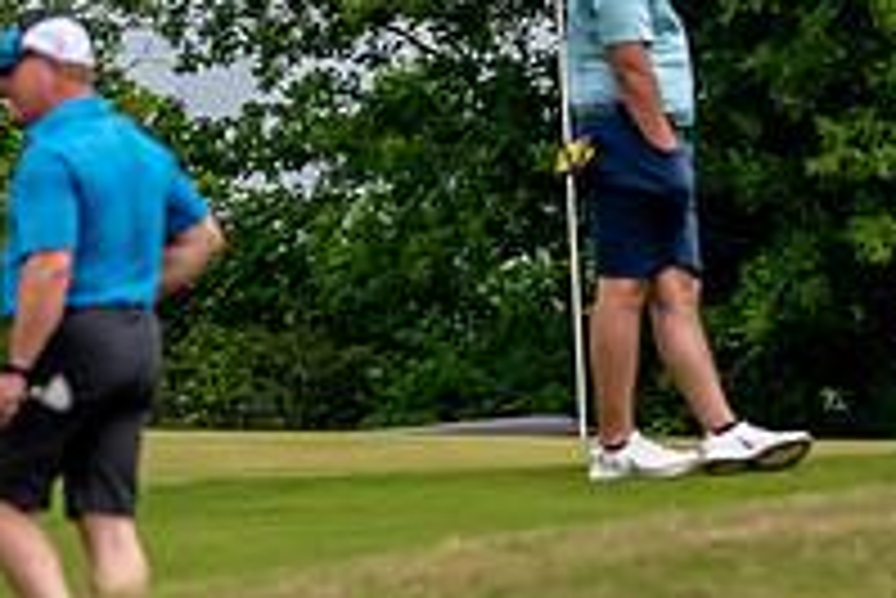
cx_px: 937
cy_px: 178
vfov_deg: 1.1
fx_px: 32627
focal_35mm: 1310
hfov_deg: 1.6
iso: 900
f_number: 5.6
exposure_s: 1/2000
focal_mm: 300
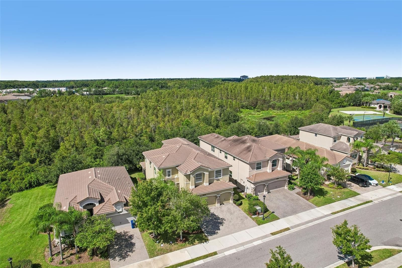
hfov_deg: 78.6
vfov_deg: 57.2
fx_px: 246
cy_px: 134
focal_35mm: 22
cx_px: 201
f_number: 2.8
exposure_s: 1/3000
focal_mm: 8.4
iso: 120
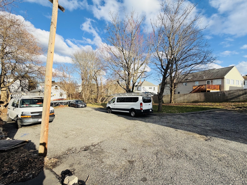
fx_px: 100
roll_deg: -1.2
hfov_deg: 102.1
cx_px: 124
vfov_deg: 85.7
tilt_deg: -0.6
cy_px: 92
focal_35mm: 14
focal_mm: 2.22
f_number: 2.2
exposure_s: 1/770
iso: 25
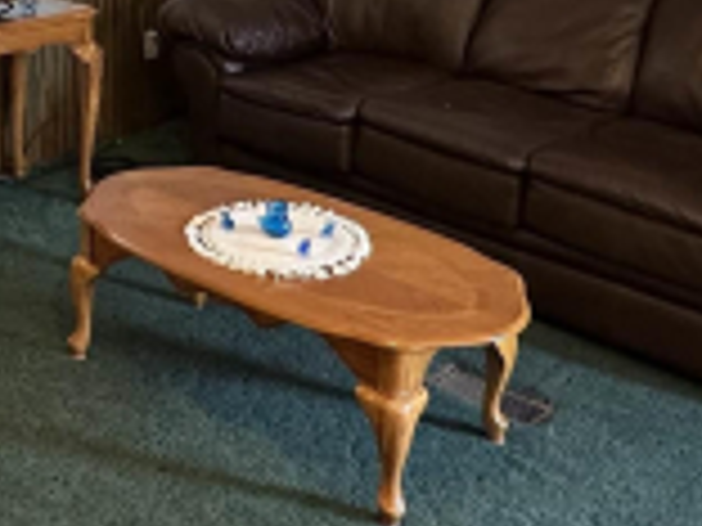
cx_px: 83
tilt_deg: -11.8
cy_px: -13
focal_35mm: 60
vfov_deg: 23.3
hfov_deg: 30.9
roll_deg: -0.4
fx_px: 1217
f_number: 2.2
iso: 320
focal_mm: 2.22
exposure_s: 1/60
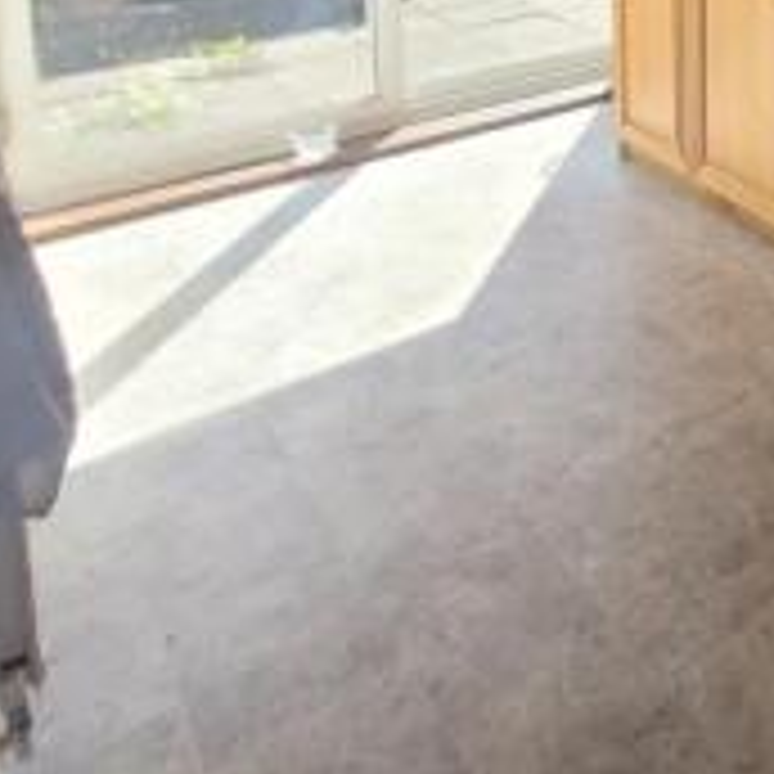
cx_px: 1046
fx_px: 987
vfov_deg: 35.5
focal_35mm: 39
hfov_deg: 31.3
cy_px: -110
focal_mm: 1.74
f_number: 2.2
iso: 40
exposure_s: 1/172
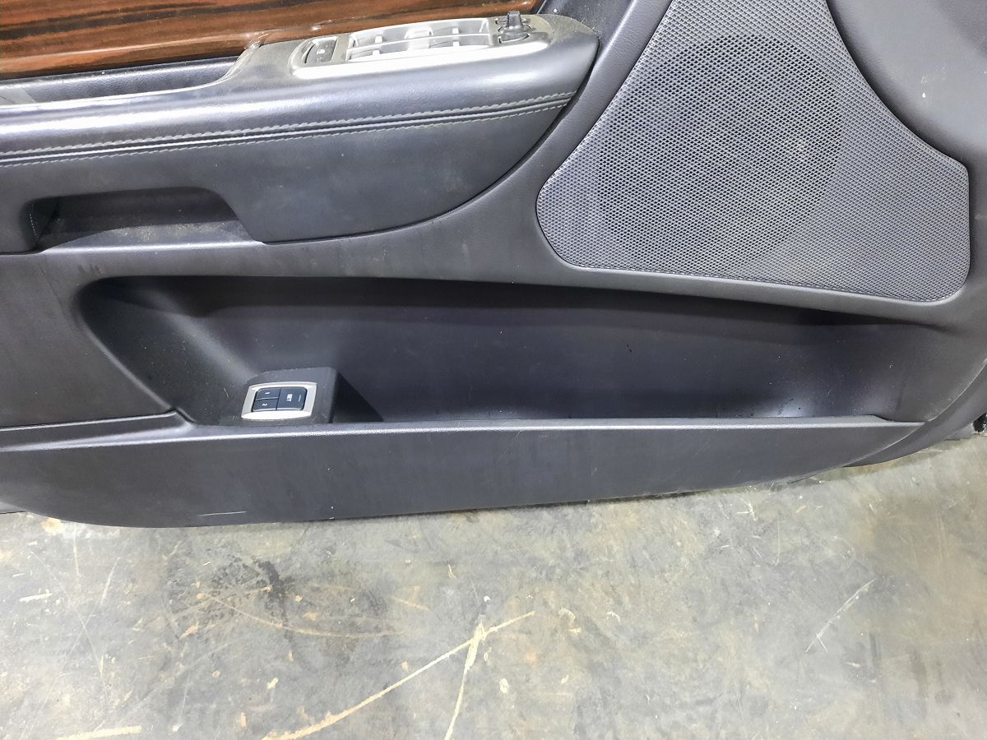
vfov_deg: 54.9
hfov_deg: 69.4
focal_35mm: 25
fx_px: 713
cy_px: 370
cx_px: 494
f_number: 2
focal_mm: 4.6
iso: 640
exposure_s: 1/20
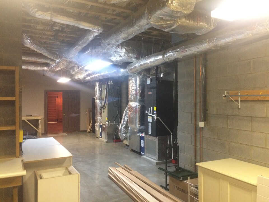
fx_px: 225
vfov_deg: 48.2
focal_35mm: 29
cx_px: 134
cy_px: 101
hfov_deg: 61.7
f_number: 2.2
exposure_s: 1/30
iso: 250
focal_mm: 4.15
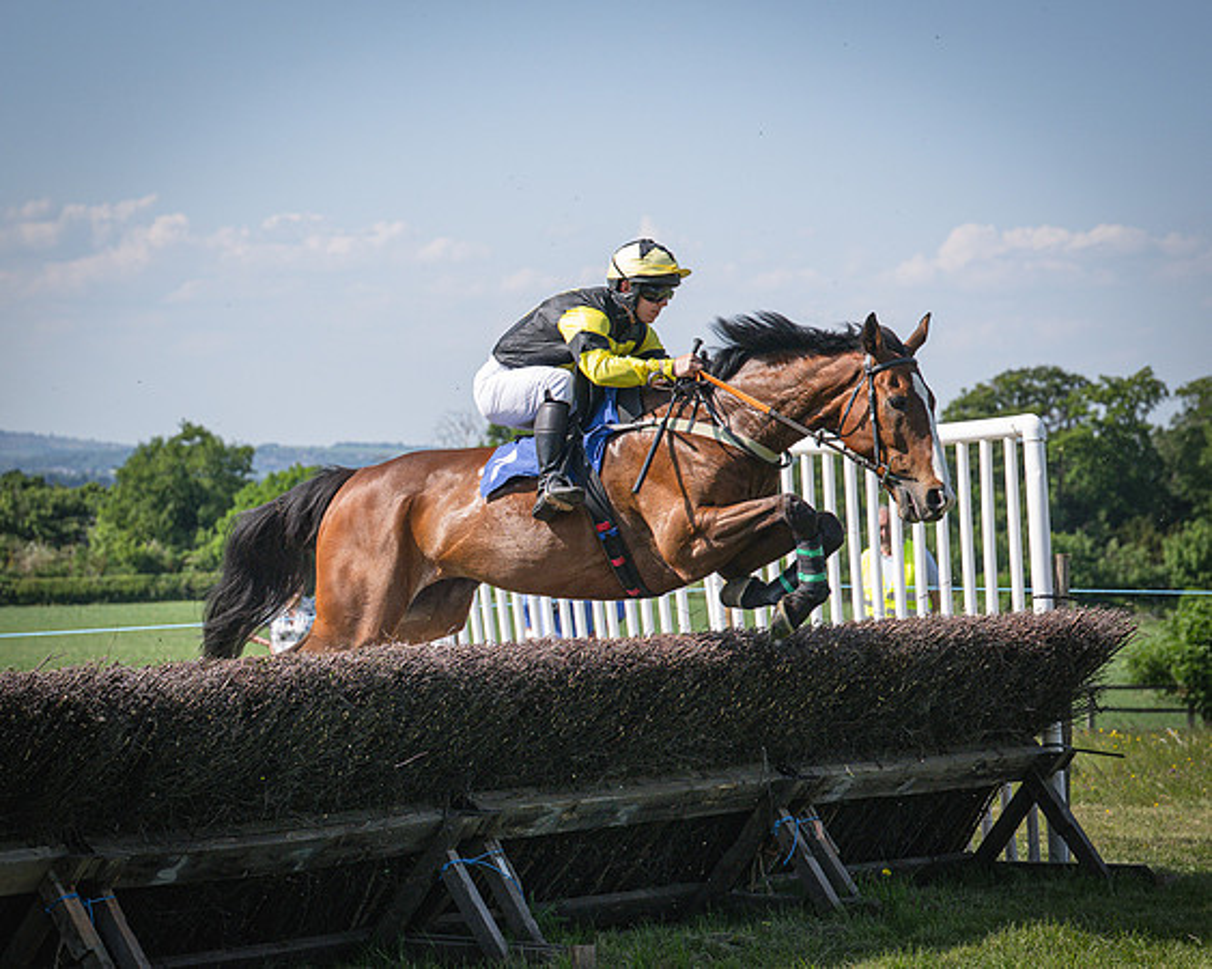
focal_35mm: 122
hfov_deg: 15.7
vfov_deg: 12.6
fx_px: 4376
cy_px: 521
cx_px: 419
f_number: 4
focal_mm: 70
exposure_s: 1/3200
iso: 400
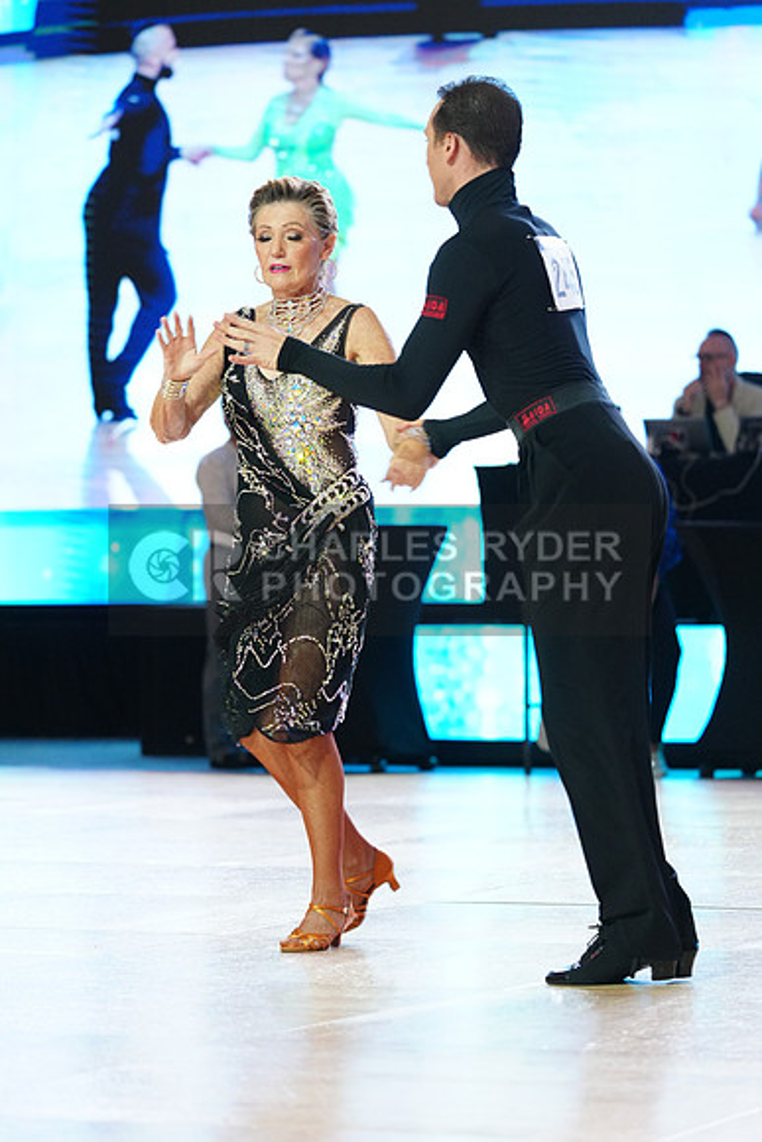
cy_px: 571
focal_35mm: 146
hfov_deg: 9.4
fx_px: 4632
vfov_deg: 14.1
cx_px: 381
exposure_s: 1/250
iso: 2500
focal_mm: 146
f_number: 4
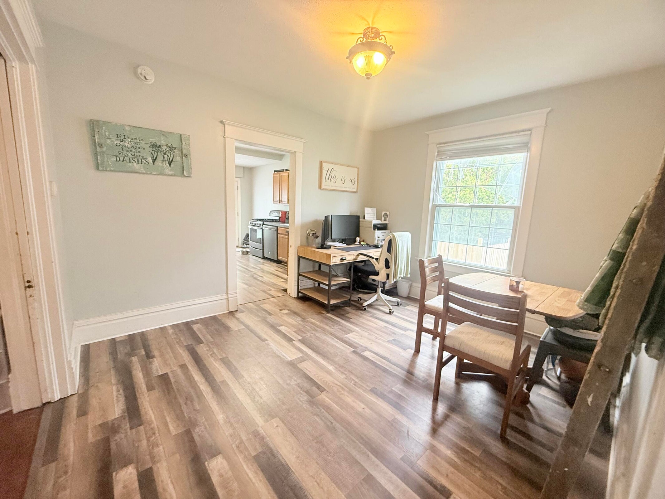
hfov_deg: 102.1
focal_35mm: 14
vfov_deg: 85.7
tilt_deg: -9.2
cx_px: 332
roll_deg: -2.7
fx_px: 269
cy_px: 250
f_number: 2.2
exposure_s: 1/60
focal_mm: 2.22
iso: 250
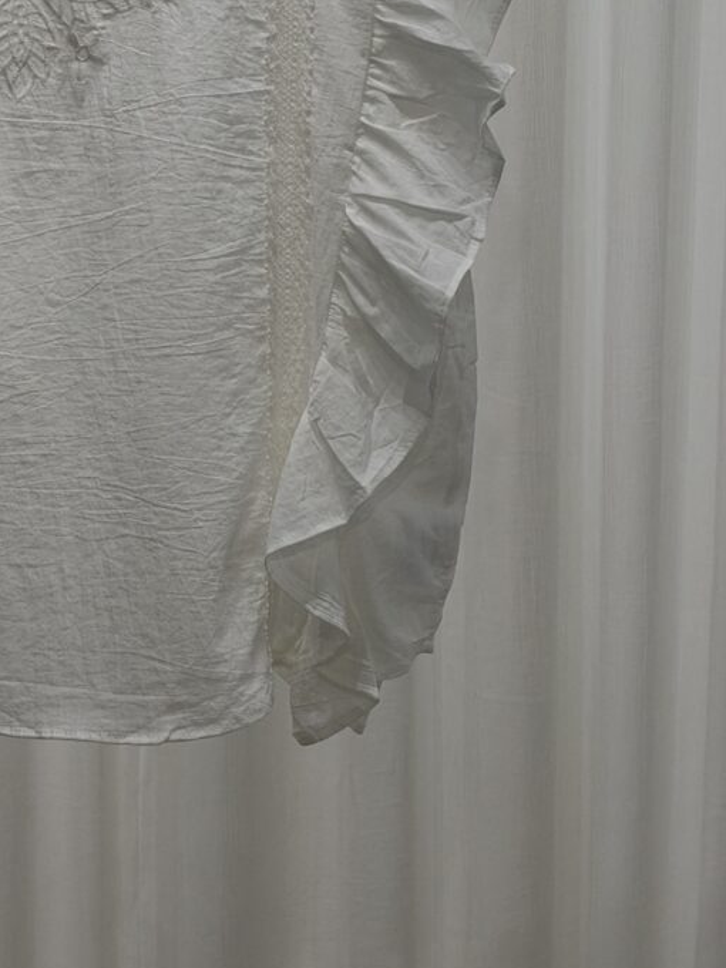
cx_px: 33
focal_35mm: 113
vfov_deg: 16.9
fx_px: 3160
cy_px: -58
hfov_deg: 13.0
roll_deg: -0.7
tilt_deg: -1.2
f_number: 1.8
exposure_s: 1/154
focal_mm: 6.93
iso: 50
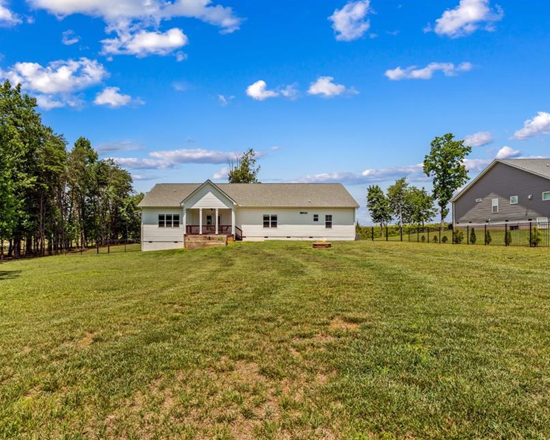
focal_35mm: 19
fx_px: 309
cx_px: 241
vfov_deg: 70.8
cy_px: 229
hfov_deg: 82.9
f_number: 8
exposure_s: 1/200
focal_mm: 16
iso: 100
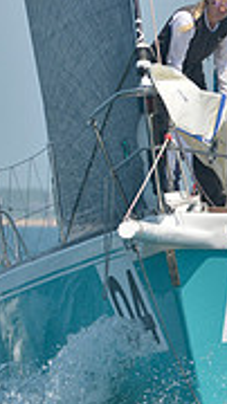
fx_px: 7955
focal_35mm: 742
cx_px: 317
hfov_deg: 1.6
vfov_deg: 2.9
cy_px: 252
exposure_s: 1/1000
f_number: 7.1
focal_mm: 220
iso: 280
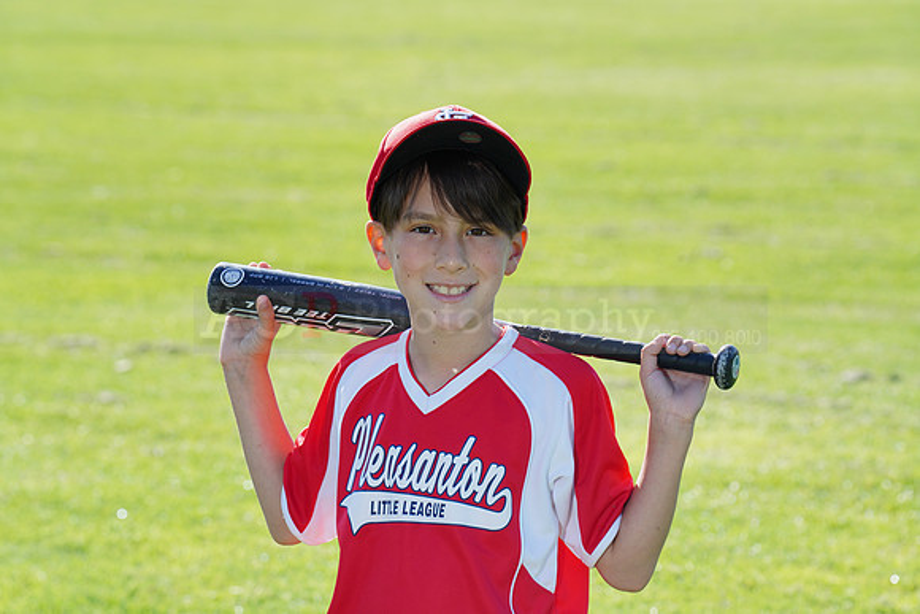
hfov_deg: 11.2
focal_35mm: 184
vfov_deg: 7.5
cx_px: 460
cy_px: 307
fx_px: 4703
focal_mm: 184
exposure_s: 1/200
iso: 200
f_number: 9
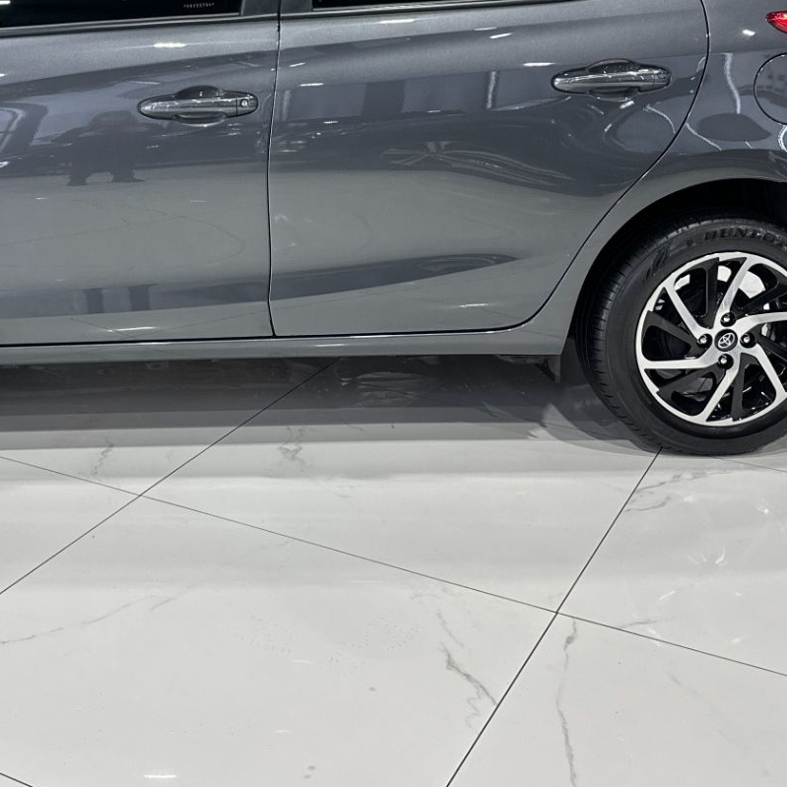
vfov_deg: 32.3
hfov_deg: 32.4
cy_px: 137
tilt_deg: -10.0
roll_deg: -0.2
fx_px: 1312
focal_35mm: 51
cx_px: 152
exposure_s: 1/120
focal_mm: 6.86
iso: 200
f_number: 1.78
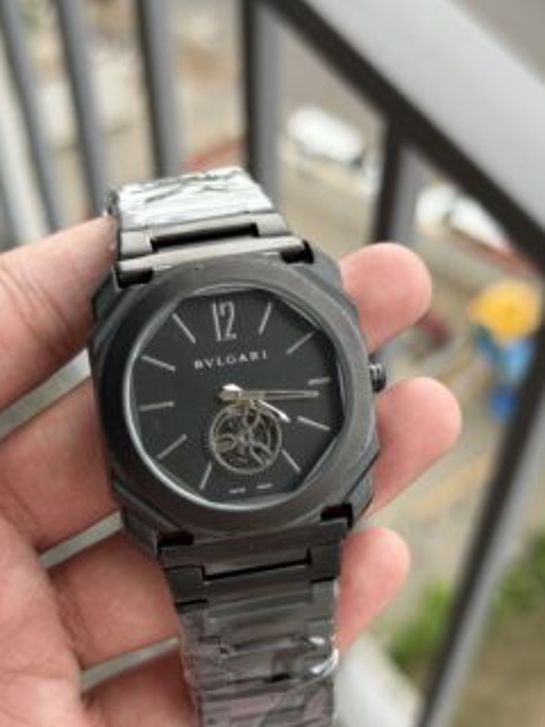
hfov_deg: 24.4
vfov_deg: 32.0
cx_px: 227
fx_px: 1260
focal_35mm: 60
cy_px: 452
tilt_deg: -59.4
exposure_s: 1/348
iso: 64
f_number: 1.78
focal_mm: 6.76
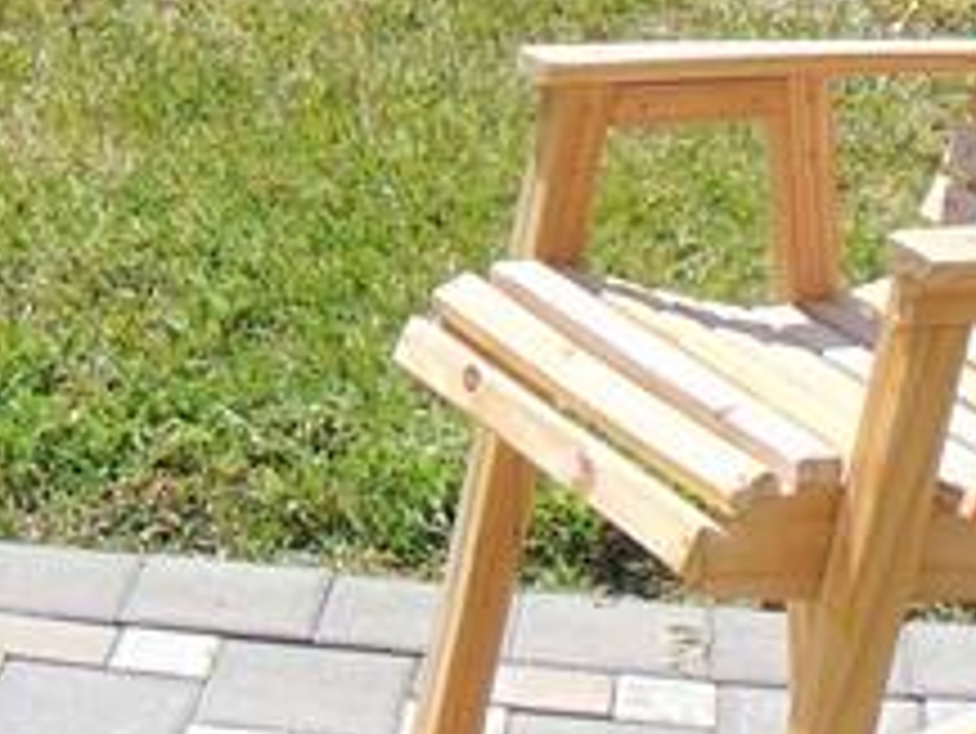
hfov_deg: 16.6
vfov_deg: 12.2
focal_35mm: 118
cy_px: -185
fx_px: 3329
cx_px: 247
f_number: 7.7
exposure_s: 1/320
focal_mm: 4.5
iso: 80
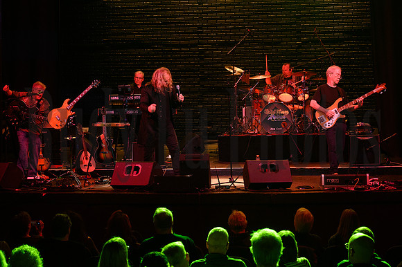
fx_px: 769
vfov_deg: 19.7
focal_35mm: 69
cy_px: 114
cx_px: 231
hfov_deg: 29.3
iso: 6400
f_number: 5.6
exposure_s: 1/125
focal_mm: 60
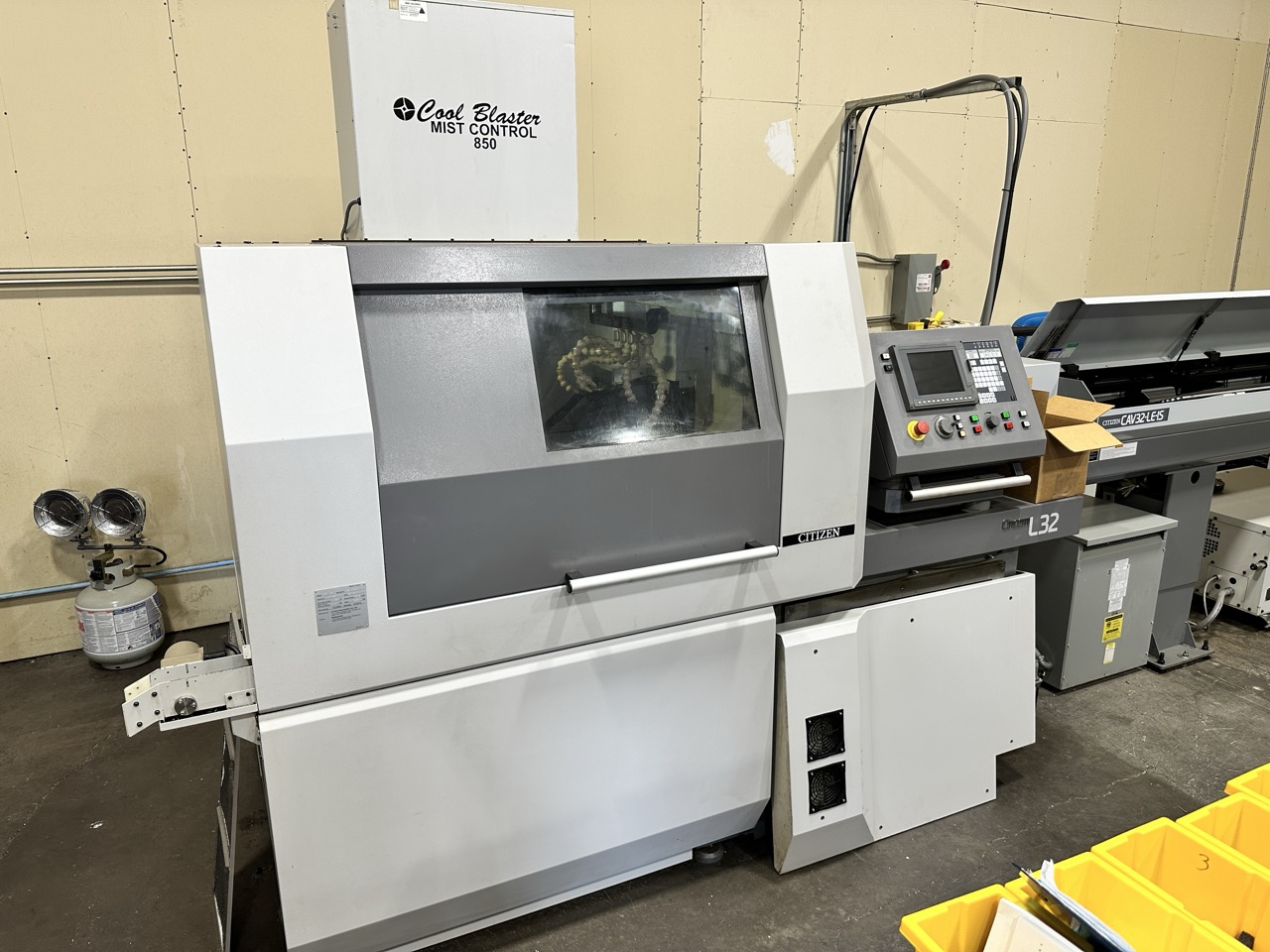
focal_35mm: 24
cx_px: 635
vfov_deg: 56.8
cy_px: 476
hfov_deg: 71.6
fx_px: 881
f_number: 1.78
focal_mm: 6.86
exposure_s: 1/120
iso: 125
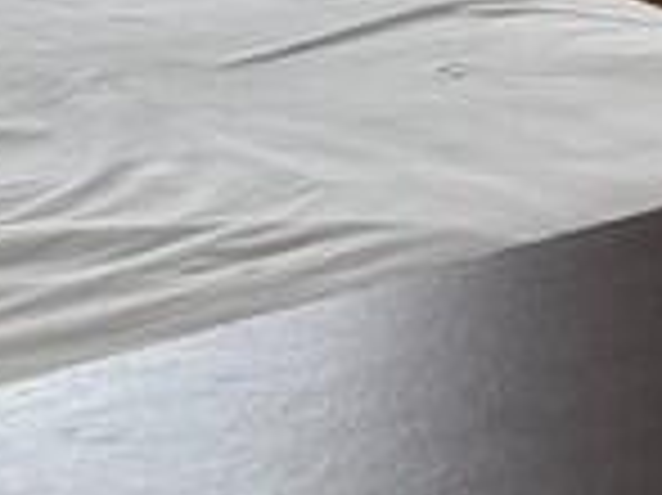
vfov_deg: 7.8
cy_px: -544
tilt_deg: -6.4
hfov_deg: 10.9
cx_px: 612
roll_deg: +0.5
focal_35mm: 181
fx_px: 3459
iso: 100
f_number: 1.6
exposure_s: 1/238
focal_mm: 5.96
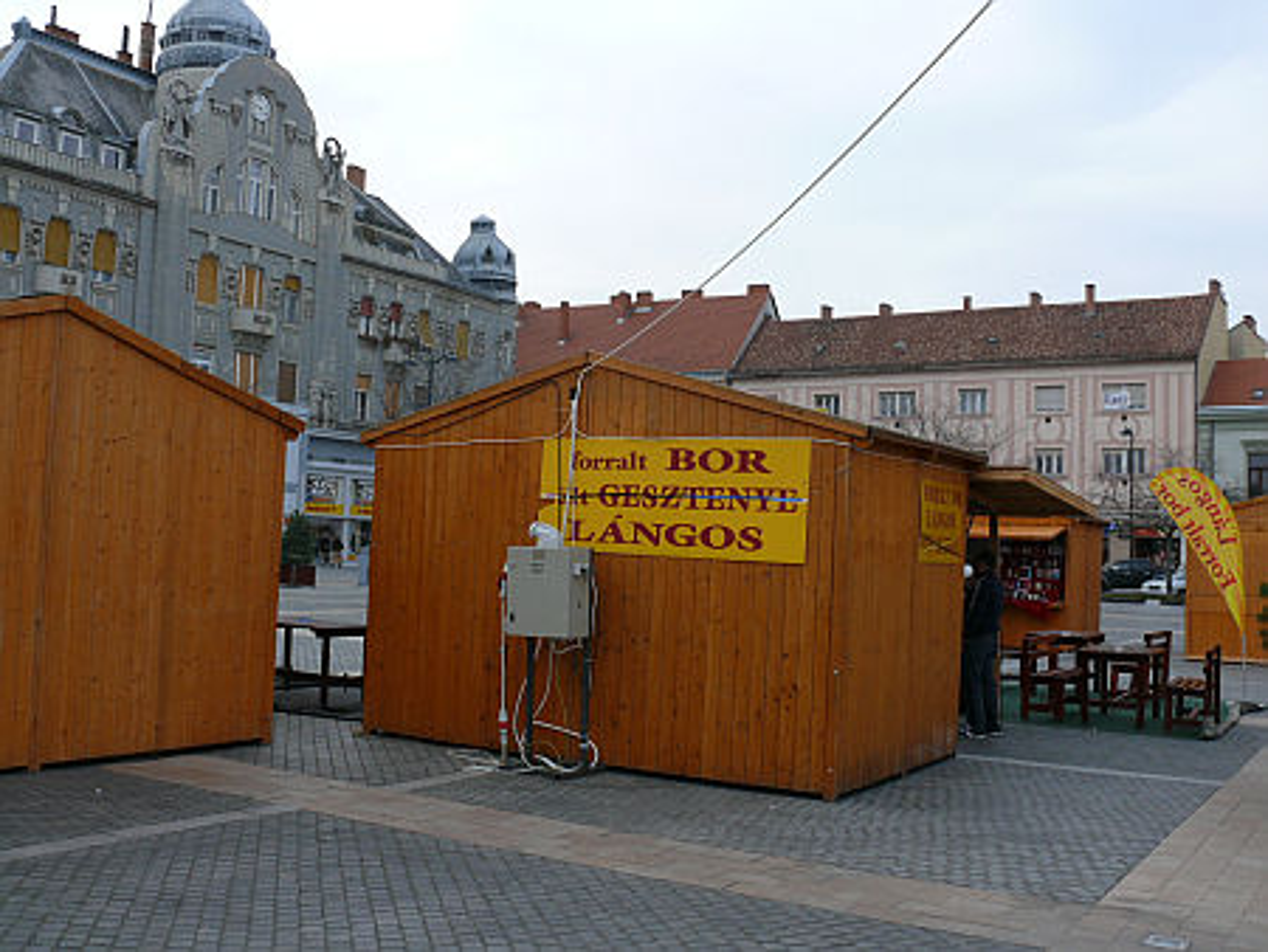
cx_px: 634
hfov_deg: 50.1
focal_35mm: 37
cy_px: 476
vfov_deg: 38.7
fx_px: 1356
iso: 100
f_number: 4.5
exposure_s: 1/200
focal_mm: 7.8
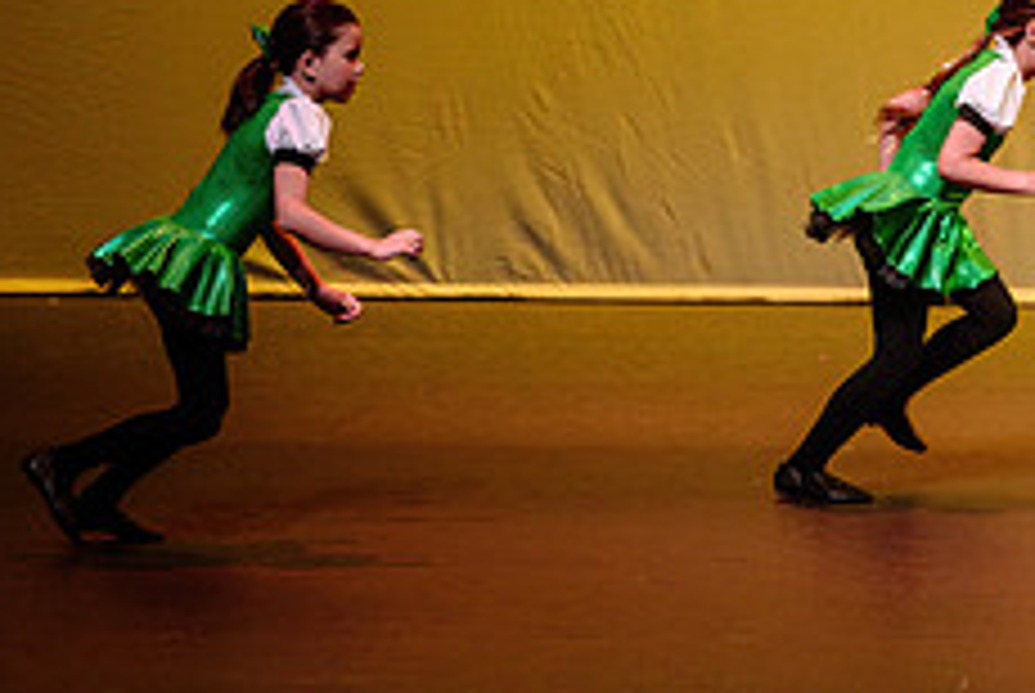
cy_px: 171
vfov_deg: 4.7
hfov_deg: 6.9
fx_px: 8492
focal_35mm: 295
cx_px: 1416
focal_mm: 102
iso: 1250
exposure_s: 1/500
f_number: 2.8
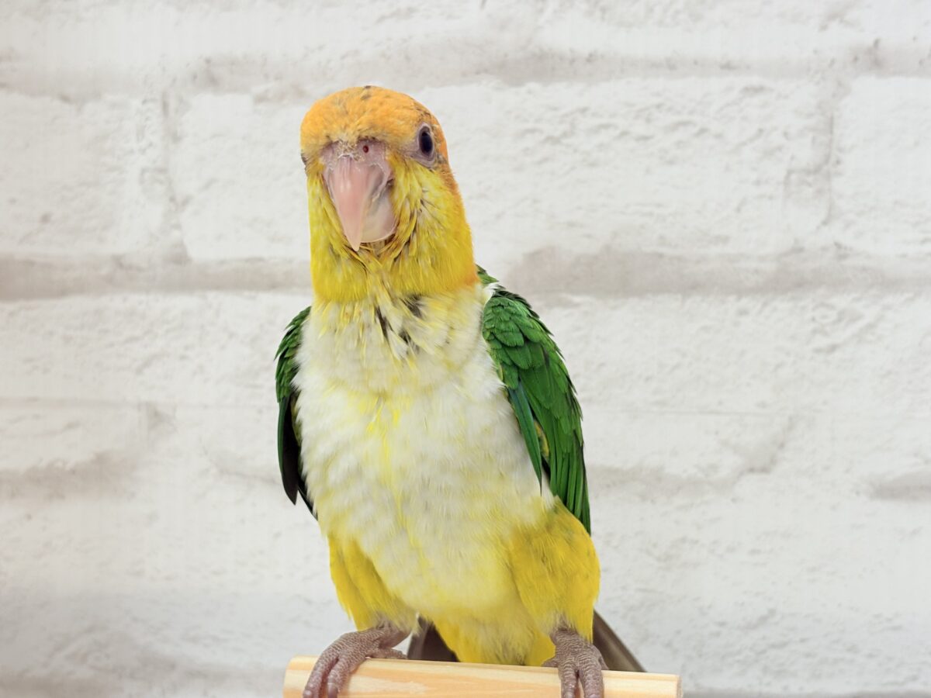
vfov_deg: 28.0
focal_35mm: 52
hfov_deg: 36.8
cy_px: 349
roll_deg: +0.9
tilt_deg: -3.4
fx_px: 1399
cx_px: 466
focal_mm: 5.96
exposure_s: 1/50
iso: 40
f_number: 1.6
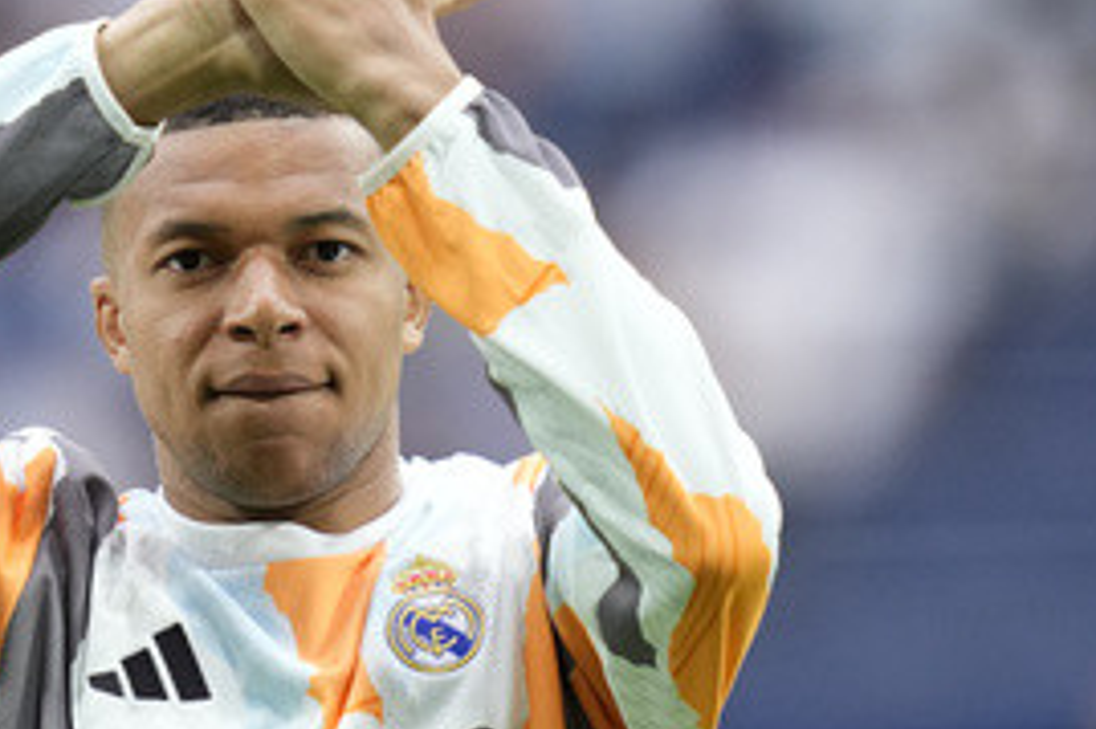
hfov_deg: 2.7
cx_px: 306
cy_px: 487
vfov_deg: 1.8
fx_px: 23153
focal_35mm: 761
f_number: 2.8
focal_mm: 400
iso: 1600
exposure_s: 1/1600
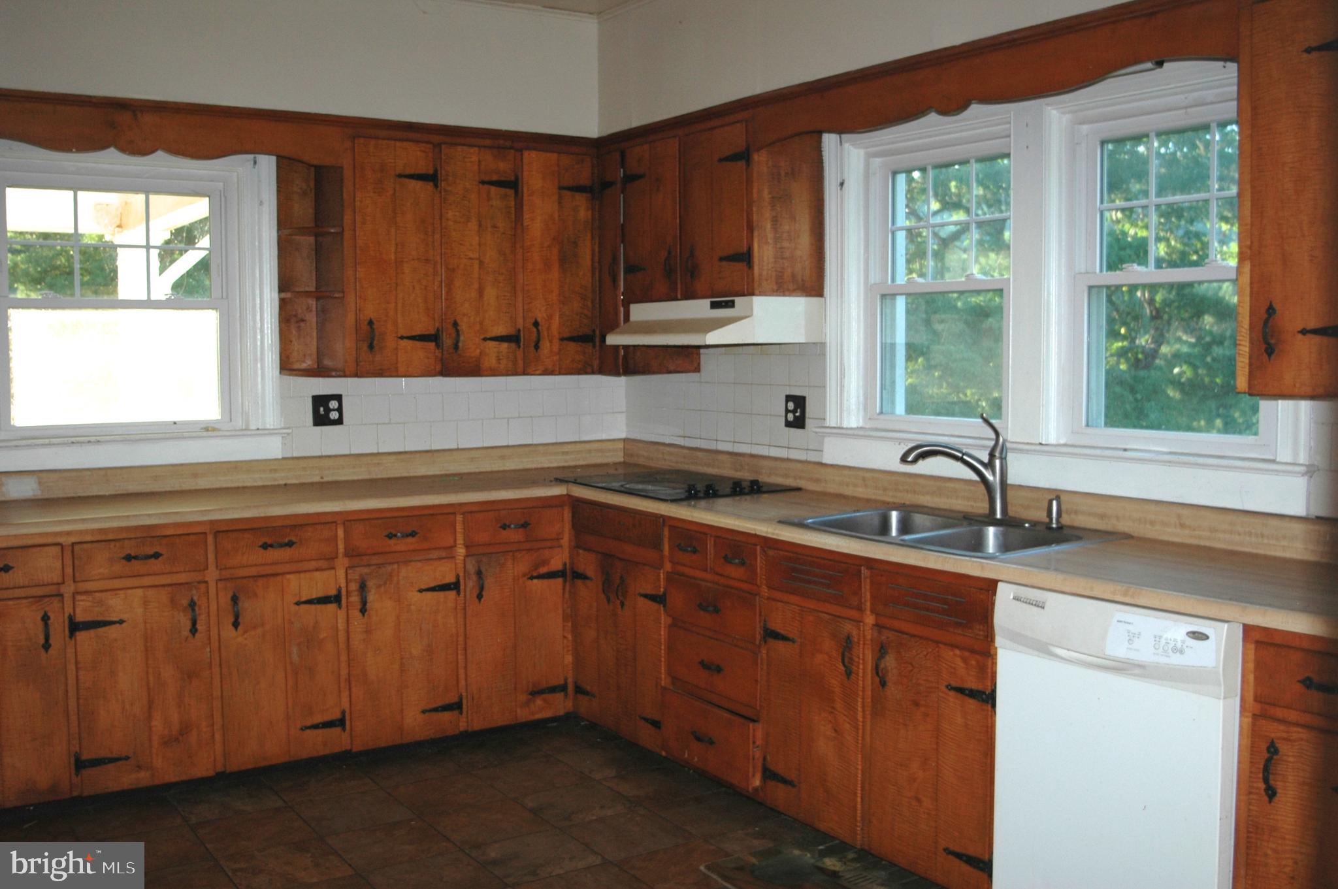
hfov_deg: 53.2
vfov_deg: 36.8
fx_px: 1337
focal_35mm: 36
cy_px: 444
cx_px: 669
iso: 200
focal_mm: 24
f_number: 3.8
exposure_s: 1/60
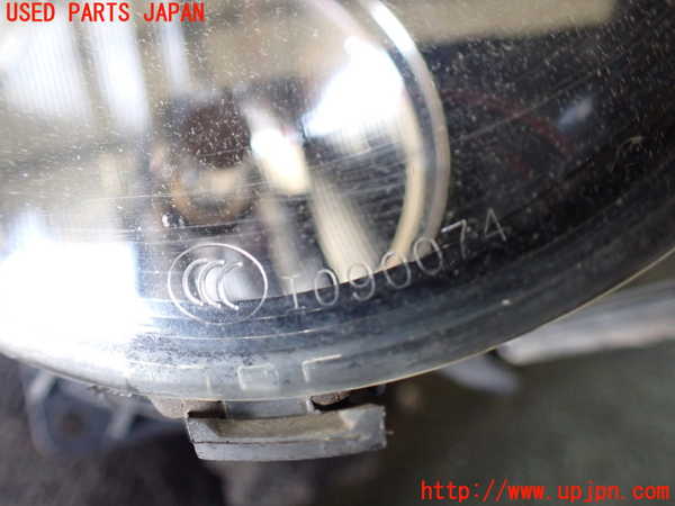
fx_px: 585
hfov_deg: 60.0
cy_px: 253
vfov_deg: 46.8
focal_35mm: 30
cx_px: 338
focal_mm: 5.4
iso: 800
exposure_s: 1/125
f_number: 2.3
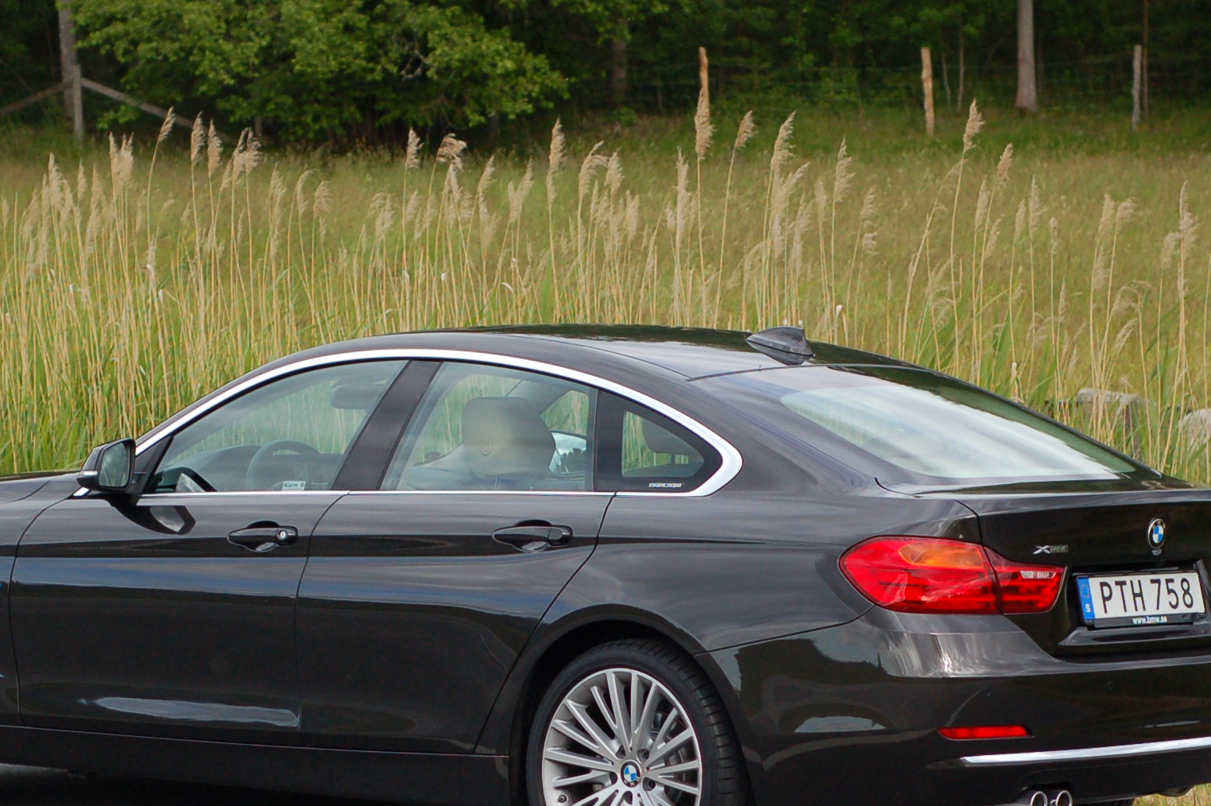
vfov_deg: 9.2
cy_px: 561
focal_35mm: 148
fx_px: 4975
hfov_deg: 13.9
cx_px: 552
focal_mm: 50
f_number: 4.5
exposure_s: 1/800
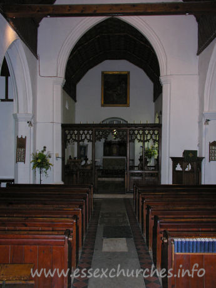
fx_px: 291
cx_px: 108
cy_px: 144
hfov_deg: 40.7
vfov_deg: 52.6
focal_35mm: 35
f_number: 2.8
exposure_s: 1/60.1
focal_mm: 8.9
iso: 193
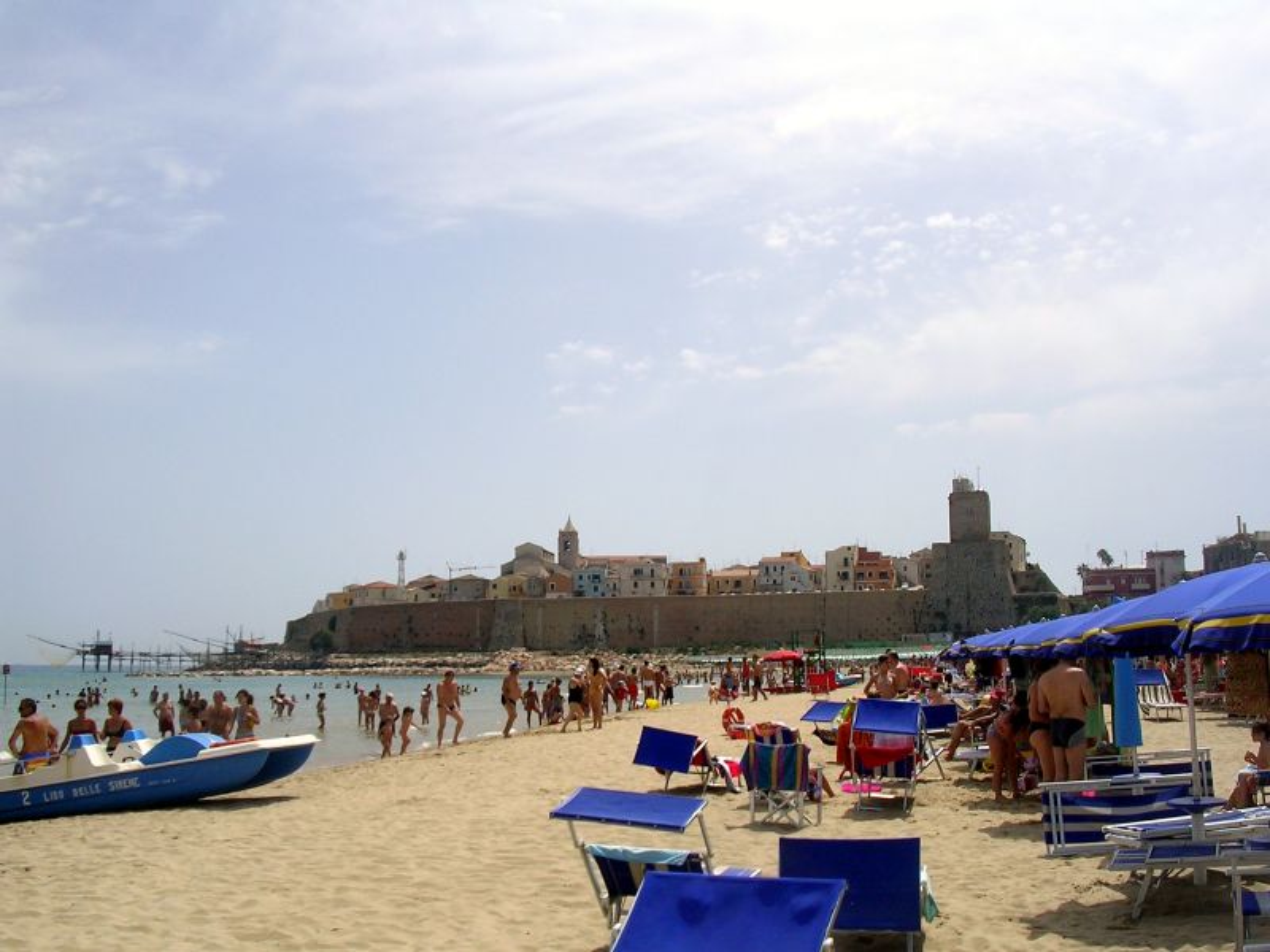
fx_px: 1394
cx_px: 635
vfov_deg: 37.7
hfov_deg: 49.0
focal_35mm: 38
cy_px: 476
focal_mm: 5.8
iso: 50
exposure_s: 1/642
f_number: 5.6
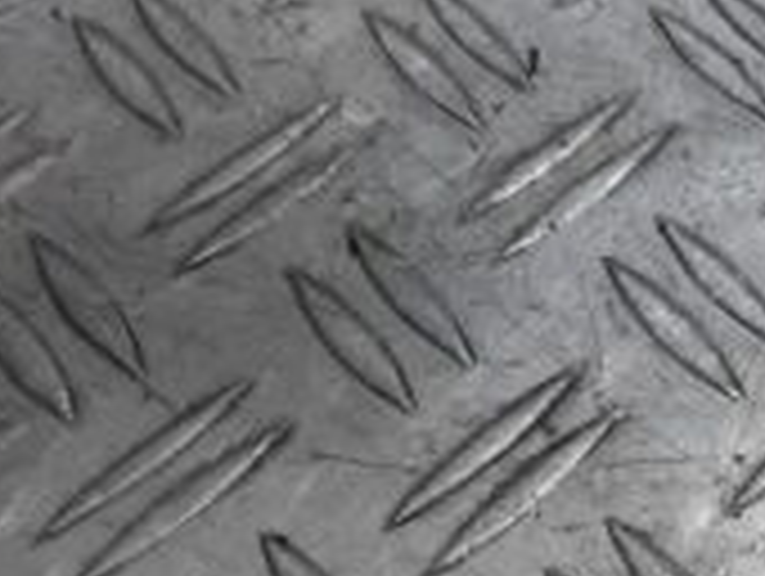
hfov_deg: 18.5
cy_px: -153
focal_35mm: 88
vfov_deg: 16.0
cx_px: 1278
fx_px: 1948
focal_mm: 4.6
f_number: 2
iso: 32
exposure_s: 1/60
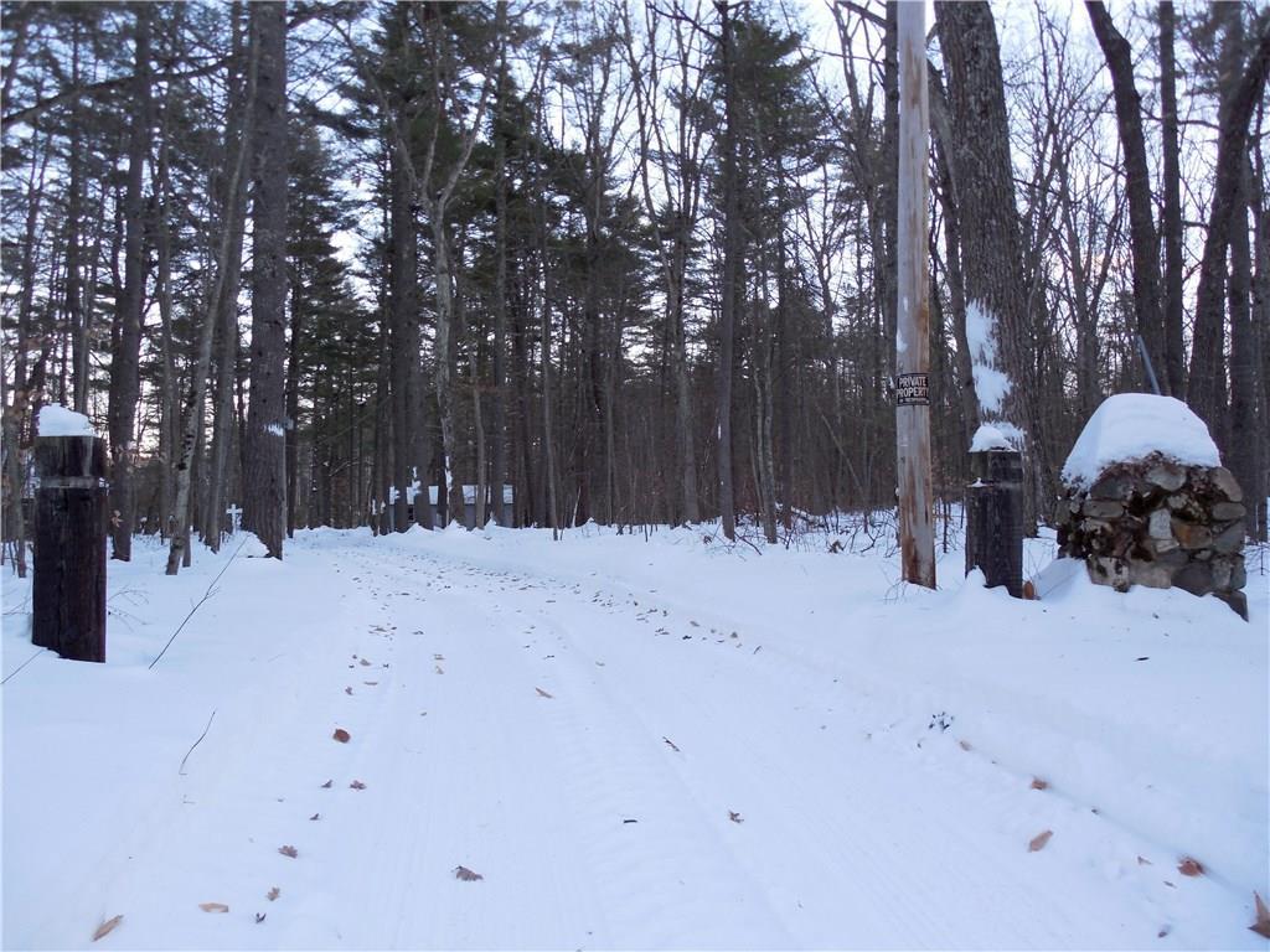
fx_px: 917
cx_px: 635
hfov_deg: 69.4
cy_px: 476
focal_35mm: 25
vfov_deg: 54.9
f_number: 3.3
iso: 125
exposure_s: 1/60
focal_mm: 4.5
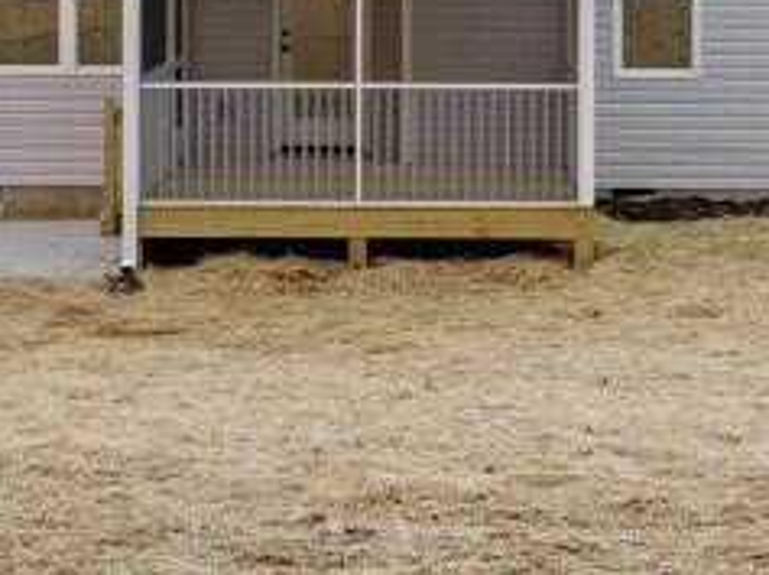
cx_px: 363
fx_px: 2307
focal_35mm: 104
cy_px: -198
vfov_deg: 13.6
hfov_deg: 18.9
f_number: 2.8
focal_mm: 12.29
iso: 410
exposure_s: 1/50
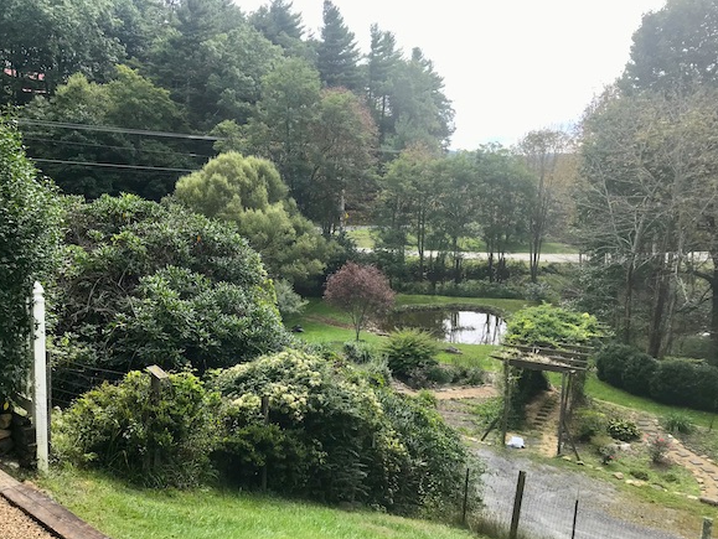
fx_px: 602
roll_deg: +0.0
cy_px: 274
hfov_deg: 61.6
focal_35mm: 29
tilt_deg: -12.4
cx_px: 361
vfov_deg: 48.3
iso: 20
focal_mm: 3.99
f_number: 1.8
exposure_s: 1/825
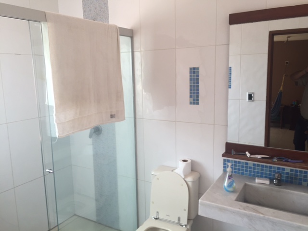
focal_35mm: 29
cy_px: 116
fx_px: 258
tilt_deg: -7.8
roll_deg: +1.8
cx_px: 154
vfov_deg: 48.2
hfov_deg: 61.7
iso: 40
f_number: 2.2
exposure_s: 1/50
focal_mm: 4.15
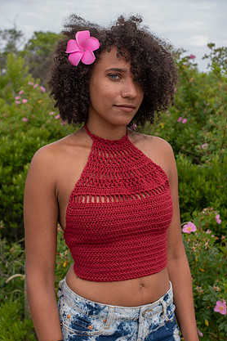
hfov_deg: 25.1
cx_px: 117
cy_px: 177
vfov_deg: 36.9
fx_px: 511
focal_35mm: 54
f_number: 7.1
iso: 64
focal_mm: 50
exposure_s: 1/125
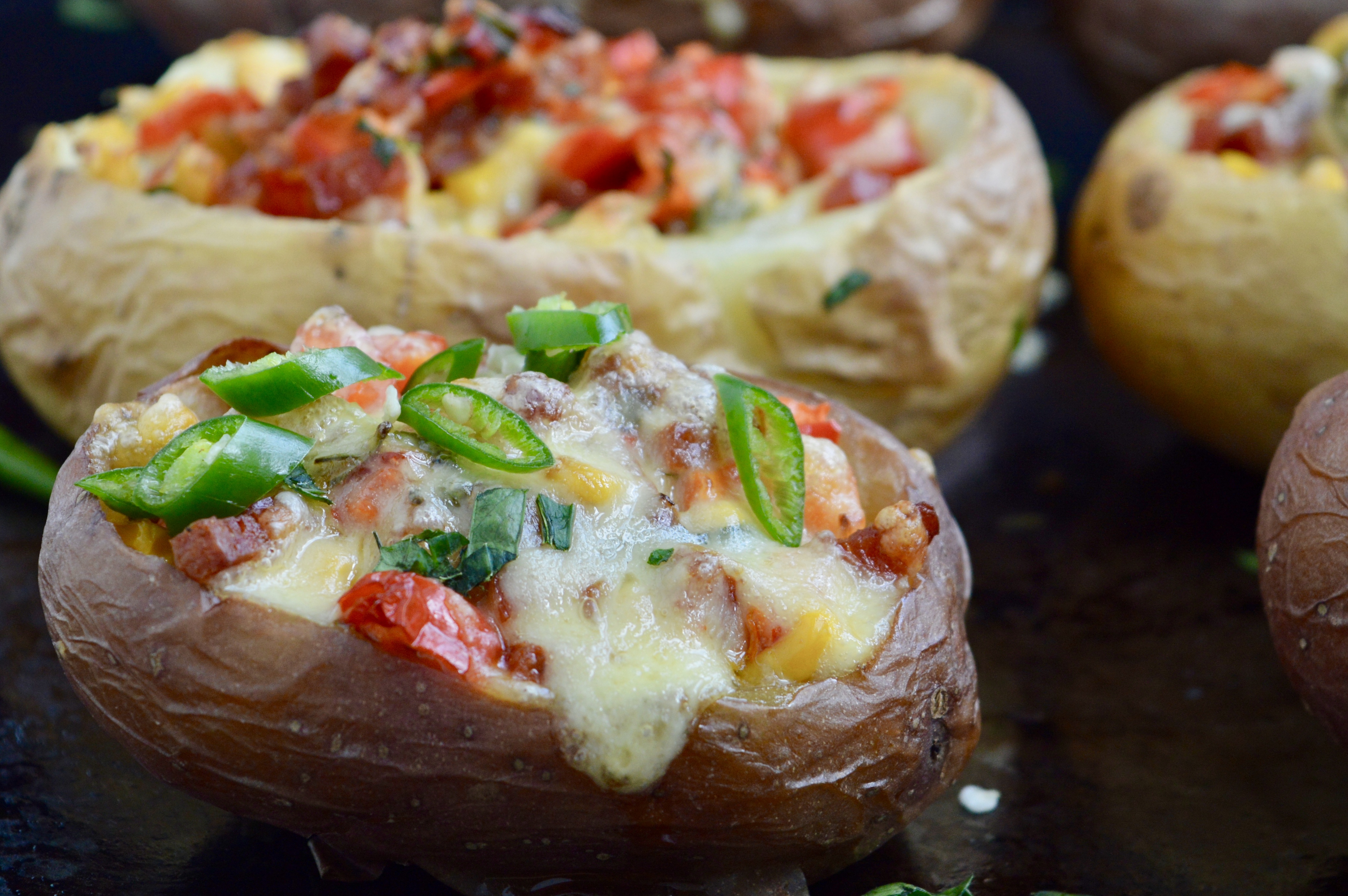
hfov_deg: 17.1
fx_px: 4479
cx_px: 832
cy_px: 311
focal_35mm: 120
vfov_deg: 11.4
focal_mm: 55
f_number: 5.6
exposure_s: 1/125
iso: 400
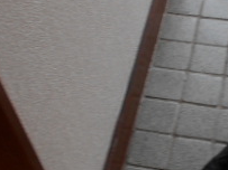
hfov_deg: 23.6
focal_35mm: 82
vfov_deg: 17.9
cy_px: 65
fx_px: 540
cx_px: 173
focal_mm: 4.6
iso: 80
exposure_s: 1/30
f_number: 3.2
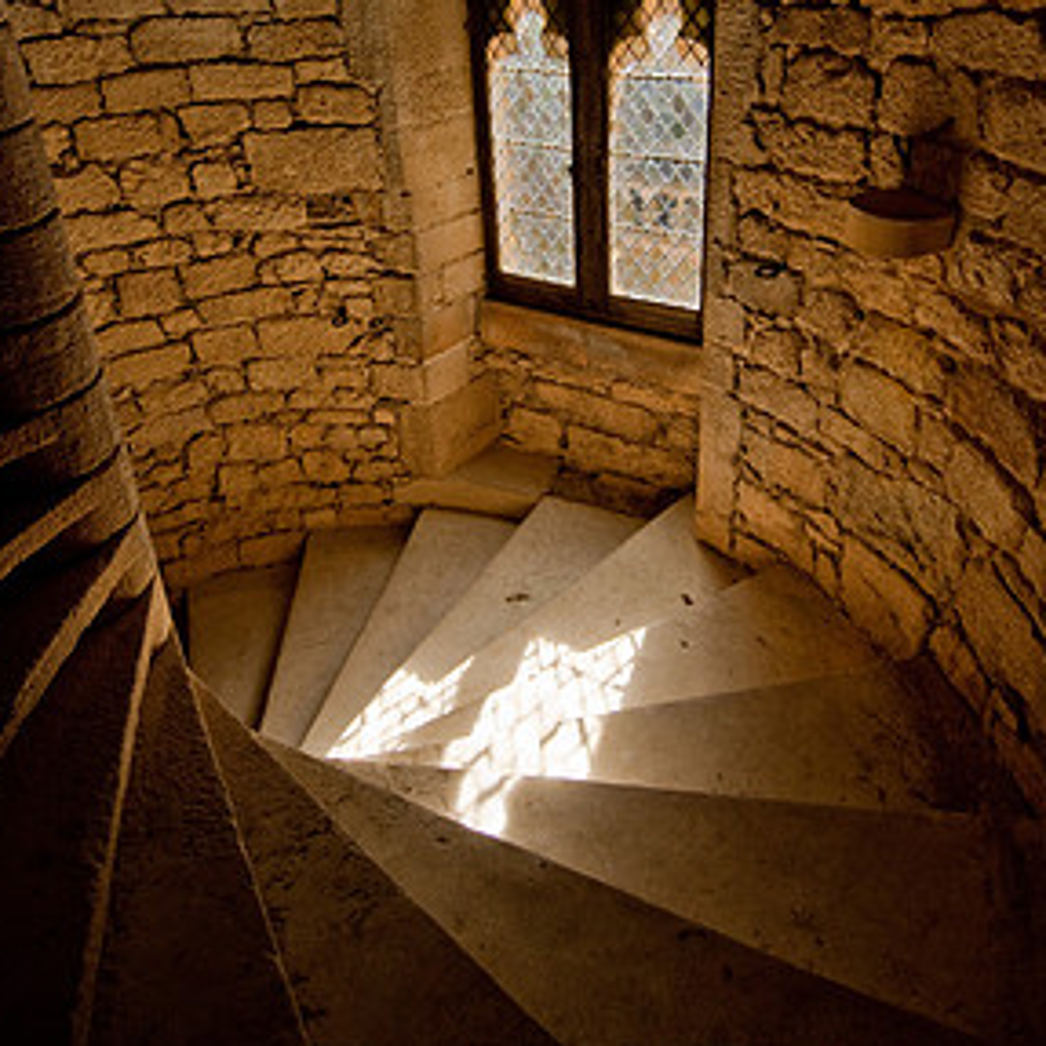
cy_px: 281
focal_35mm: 24
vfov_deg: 61.9
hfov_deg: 65.0
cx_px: 519
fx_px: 820
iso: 200
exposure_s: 1/250
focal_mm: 12
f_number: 4
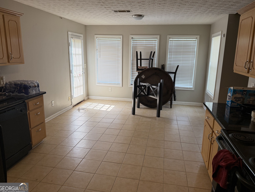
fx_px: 184
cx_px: 131
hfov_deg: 69.4
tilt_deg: -12.2
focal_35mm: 25
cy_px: 93
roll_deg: -0.8
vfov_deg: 54.9
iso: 160
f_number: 1.78
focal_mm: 6.76
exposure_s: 1/217
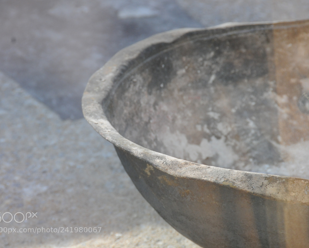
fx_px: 3109
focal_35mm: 340
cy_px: 124
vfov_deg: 4.6
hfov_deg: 5.7
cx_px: 166
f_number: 8
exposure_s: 1/250
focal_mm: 200
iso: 800
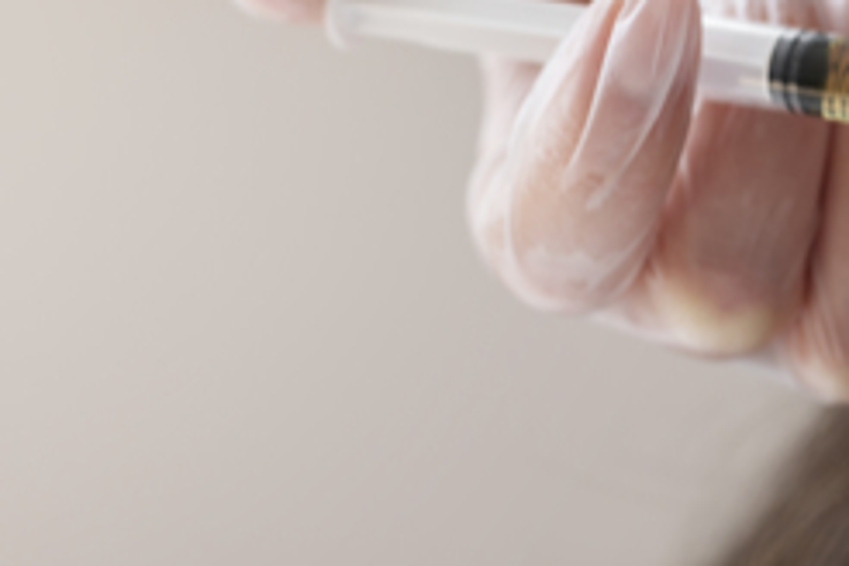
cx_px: 811
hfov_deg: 16.5
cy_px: 190
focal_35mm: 122
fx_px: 2877
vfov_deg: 11.2
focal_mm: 50
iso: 640
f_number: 4.5
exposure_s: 1/400
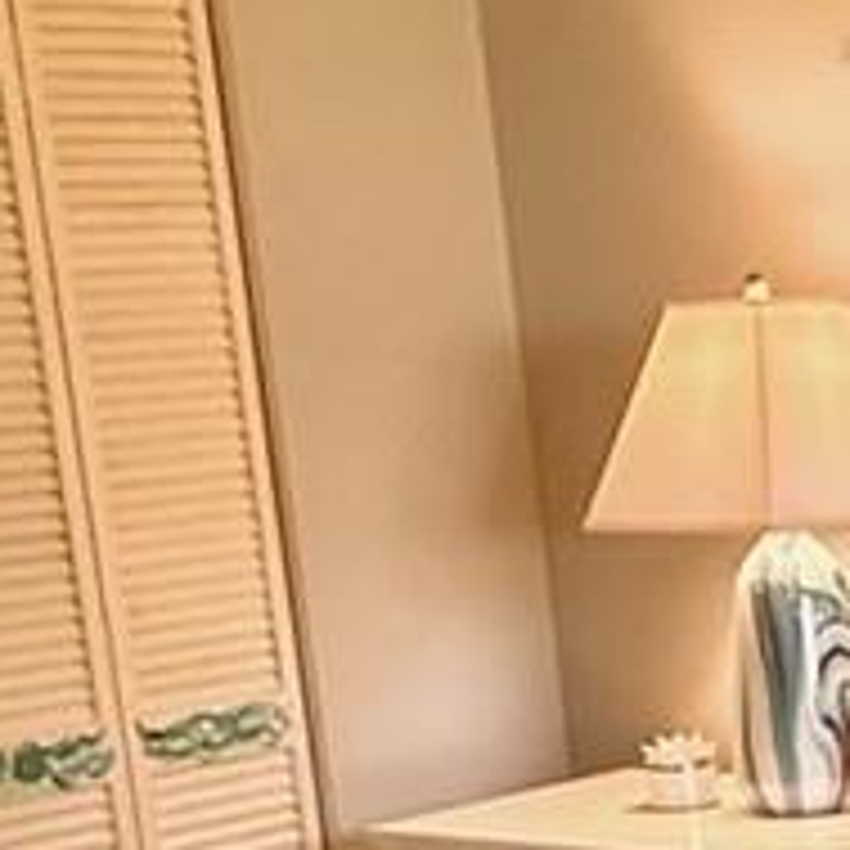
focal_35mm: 105
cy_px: 1030
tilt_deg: -13.8
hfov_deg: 15.6
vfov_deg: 15.9
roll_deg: +3.4
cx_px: 1174
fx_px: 2917
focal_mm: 2.22
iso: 320
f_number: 2.2
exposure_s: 1/60
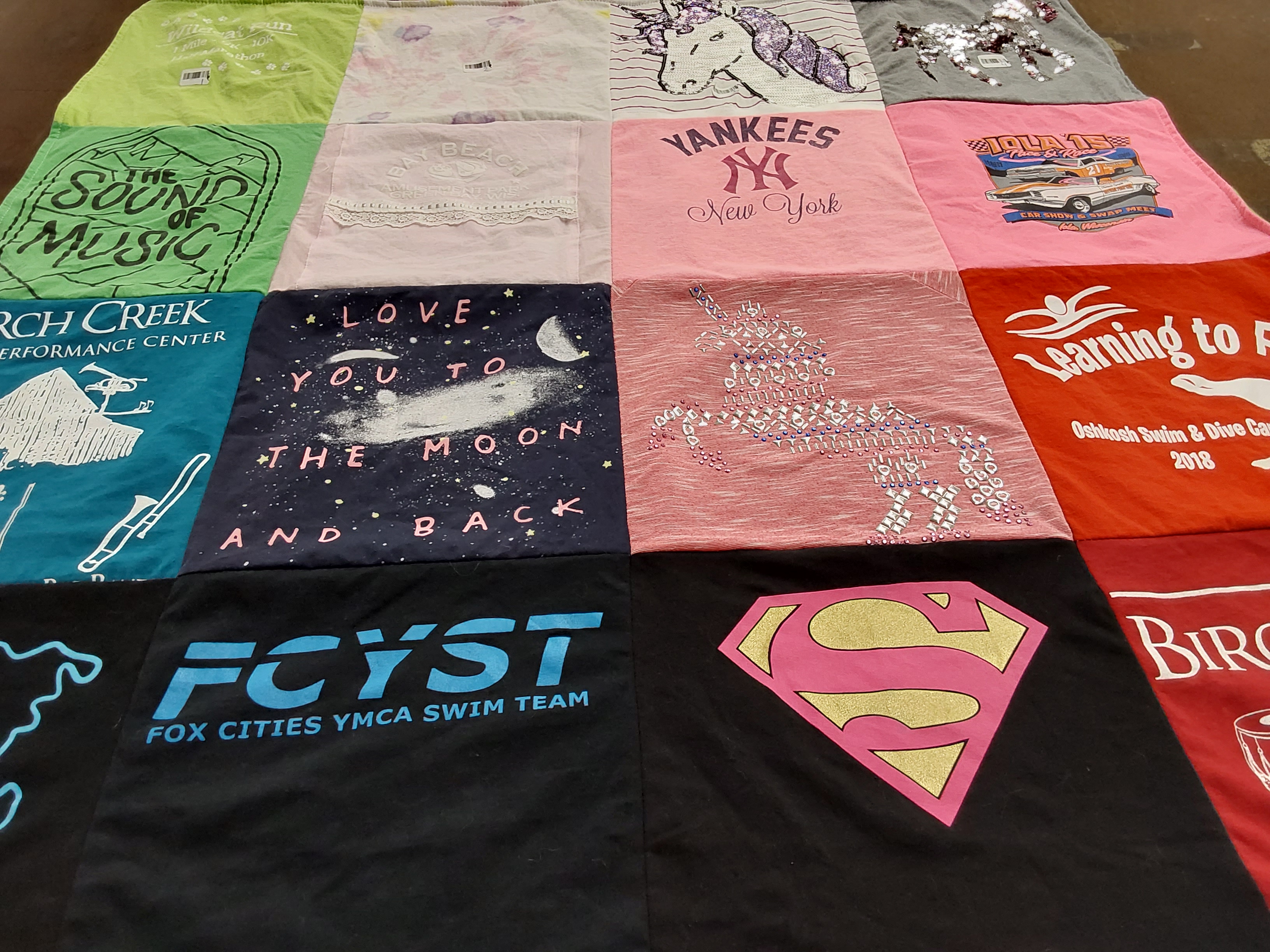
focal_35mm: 28
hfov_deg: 63.4
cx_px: 635
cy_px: 476
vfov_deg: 49.7
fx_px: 1027
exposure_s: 1/50
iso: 80
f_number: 1.9
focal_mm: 2.91
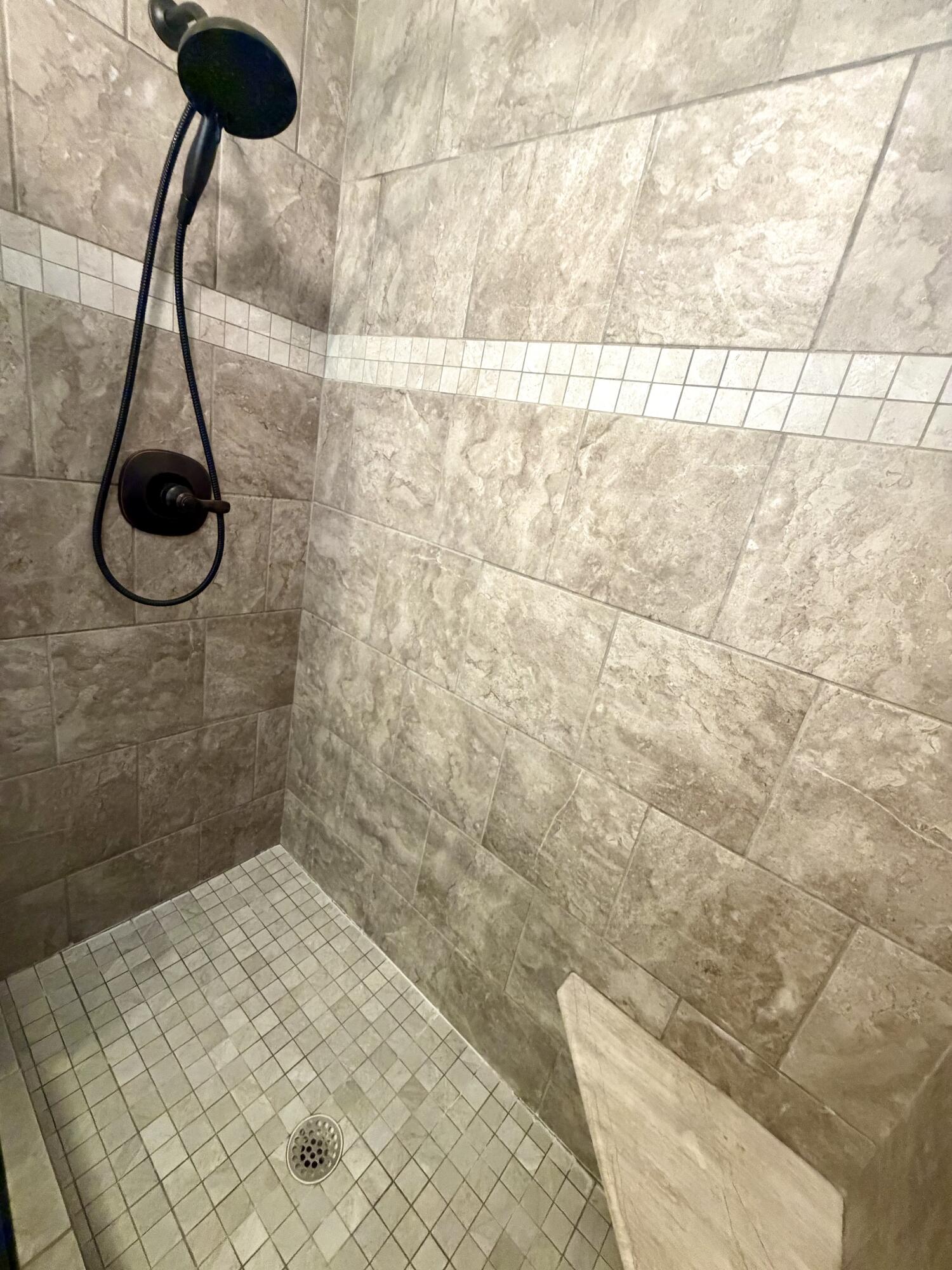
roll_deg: -12.6
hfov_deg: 85.7
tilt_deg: -18.2
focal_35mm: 14
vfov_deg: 102.1
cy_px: 635
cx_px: 476
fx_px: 513
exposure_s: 1/60
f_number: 2.2
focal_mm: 2.22
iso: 640
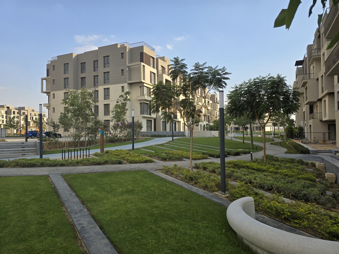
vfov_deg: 58.9
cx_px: 170
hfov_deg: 73.9
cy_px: 127
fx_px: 225
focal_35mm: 23
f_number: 1.7
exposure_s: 1/355
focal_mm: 6.3
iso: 12
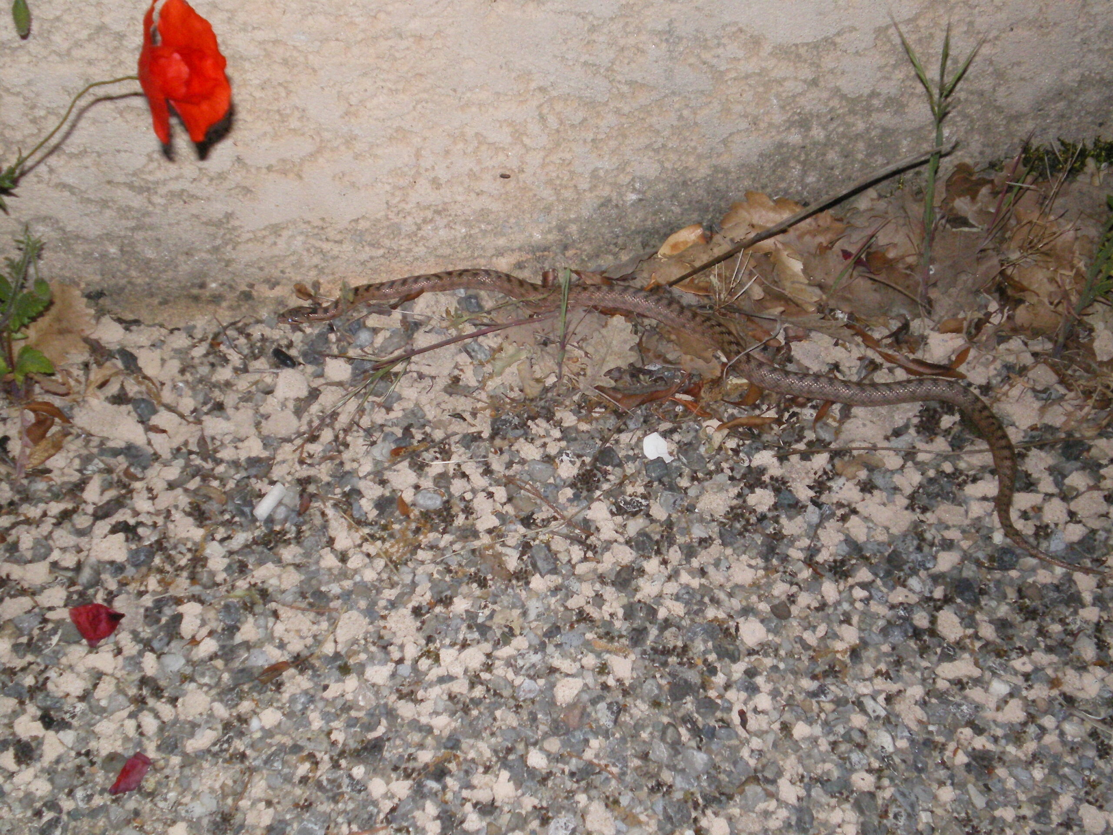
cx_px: 556
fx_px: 1993
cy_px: 418
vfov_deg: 23.7
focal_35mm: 62
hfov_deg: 31.2
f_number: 4.2
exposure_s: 1/40
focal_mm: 10.3
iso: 400
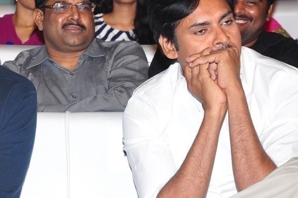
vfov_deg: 6.2
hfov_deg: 9.3
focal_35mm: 222
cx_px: 68
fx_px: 1835
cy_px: 144
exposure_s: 1/125
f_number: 6.3
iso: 500
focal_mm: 70
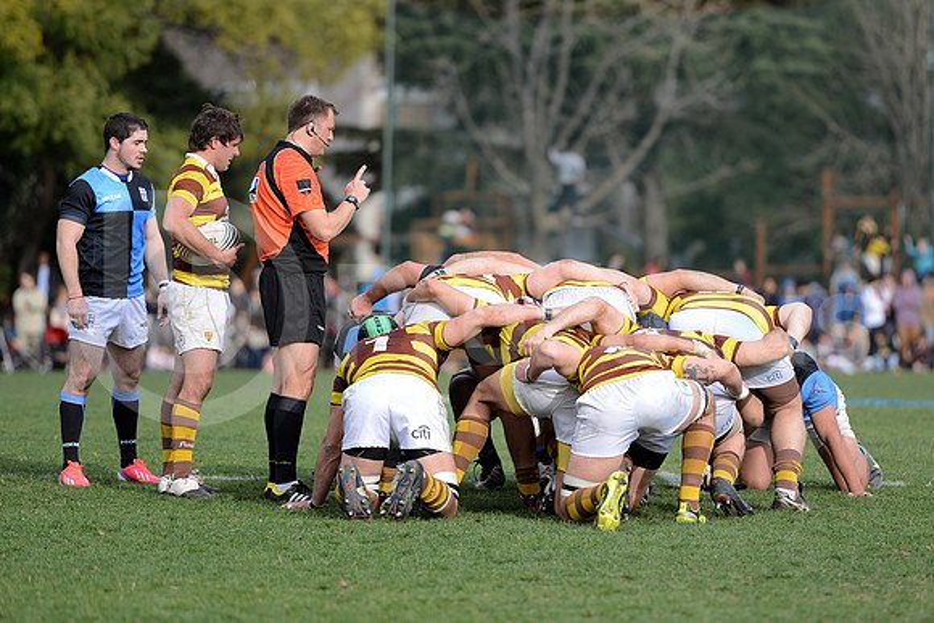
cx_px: 467
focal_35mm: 195
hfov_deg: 10.5
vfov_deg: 7.0
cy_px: 312
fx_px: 5060
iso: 320
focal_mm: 195
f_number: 2.8
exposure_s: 1/800
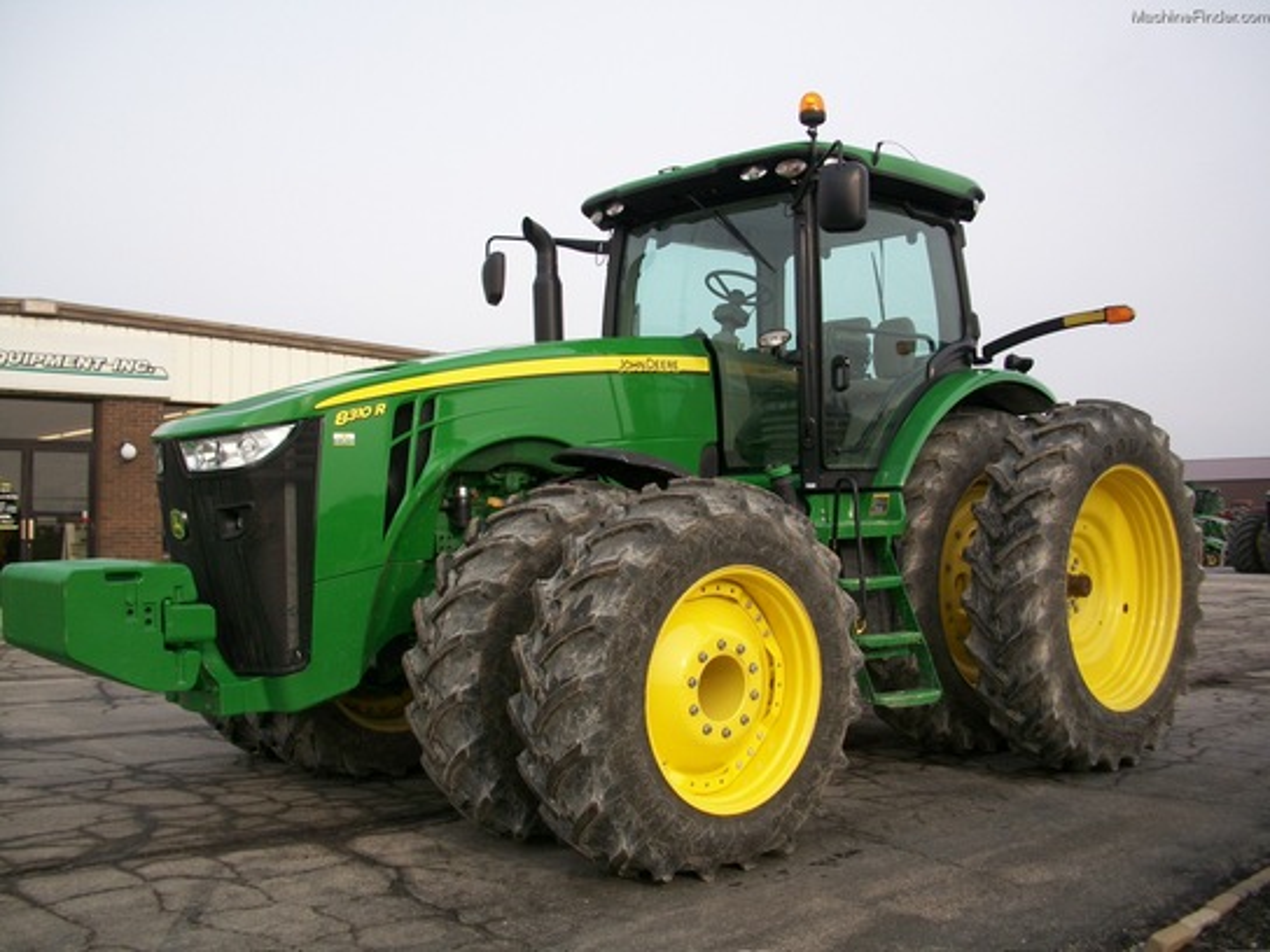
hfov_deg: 52.6
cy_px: 476
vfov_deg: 40.7
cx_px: 635
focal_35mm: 35
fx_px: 1284
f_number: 3.1
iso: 80
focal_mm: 6.3
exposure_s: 1/400
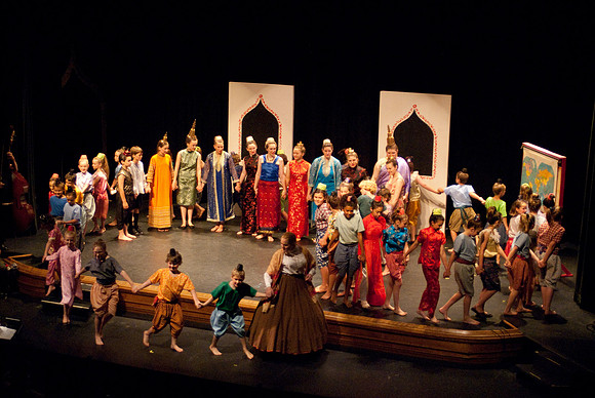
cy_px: 199
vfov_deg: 22.7
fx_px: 993
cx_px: 298
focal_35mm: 60
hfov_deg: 33.4
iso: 1000
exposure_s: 1/160
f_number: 2.8
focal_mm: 40
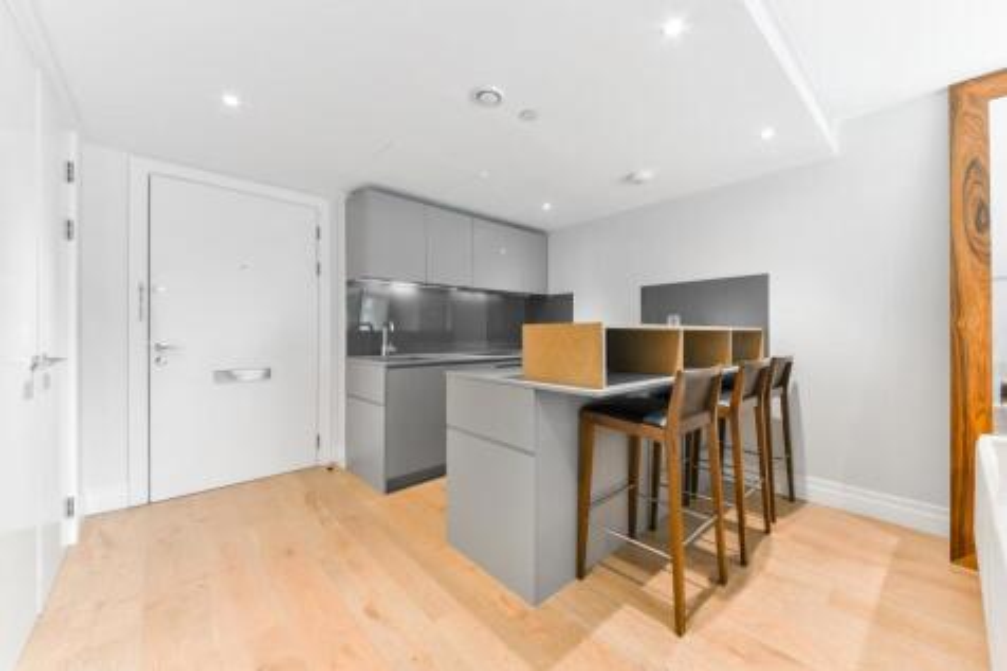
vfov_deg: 90.0
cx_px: 504
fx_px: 336
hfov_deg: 112.6
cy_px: 336
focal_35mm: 12
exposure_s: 1.6
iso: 200
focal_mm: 12
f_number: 16
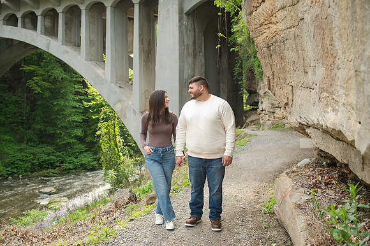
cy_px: 130
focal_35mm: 37
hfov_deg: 51.8
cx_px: 191
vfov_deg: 35.8
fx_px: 381
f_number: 3.5
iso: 640
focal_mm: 35
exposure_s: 1/500
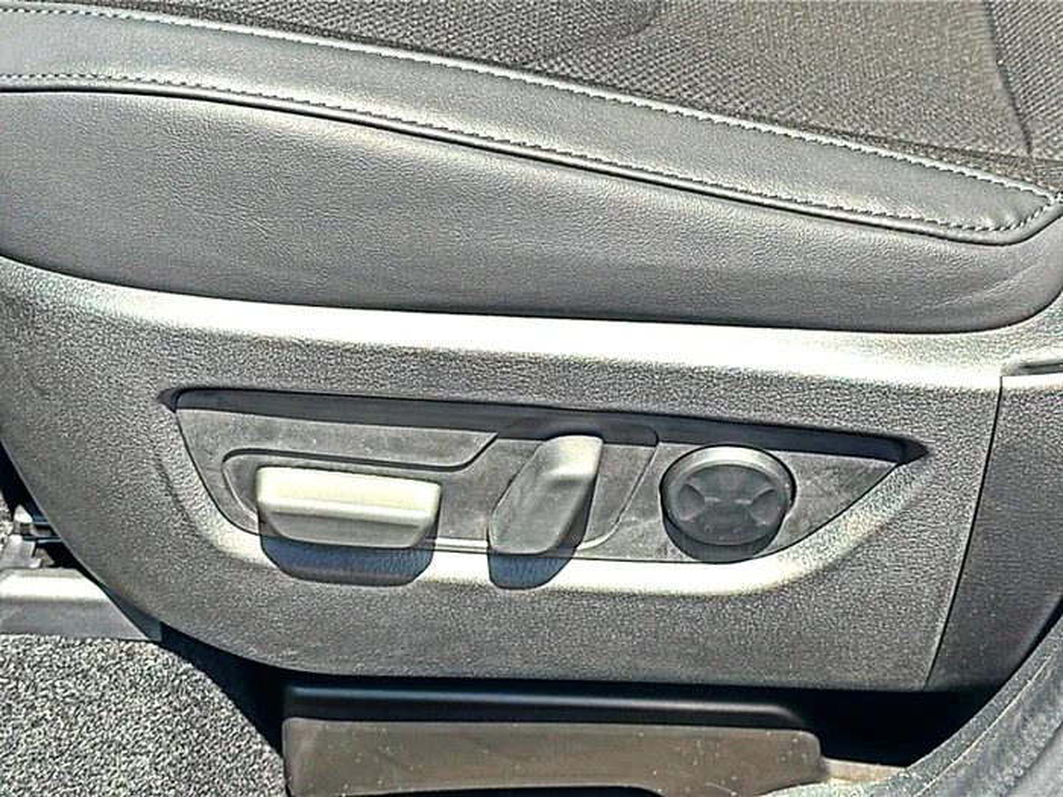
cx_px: 532
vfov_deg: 25.2
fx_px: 1781
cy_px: 398
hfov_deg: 33.2
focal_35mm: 58
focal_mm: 6.86
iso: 64
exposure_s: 1/612
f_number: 1.78
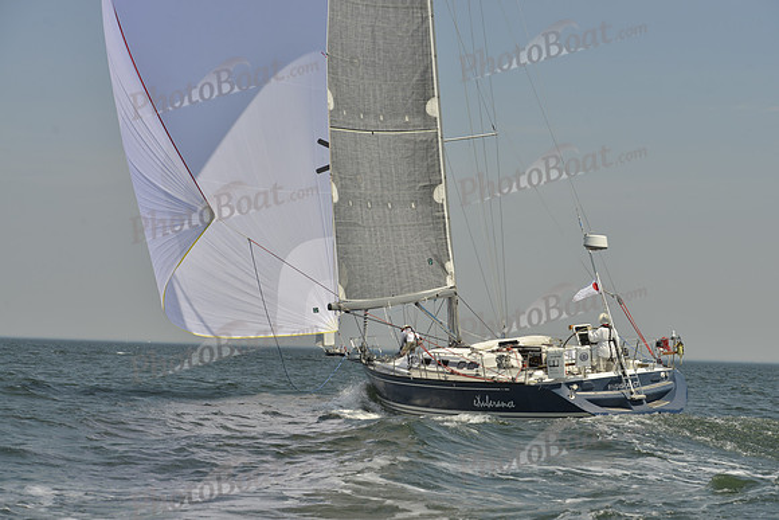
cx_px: 390
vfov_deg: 19.5
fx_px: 1515
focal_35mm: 70
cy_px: 260
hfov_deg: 28.8
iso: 200
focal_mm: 70
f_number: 8
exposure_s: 1/1250
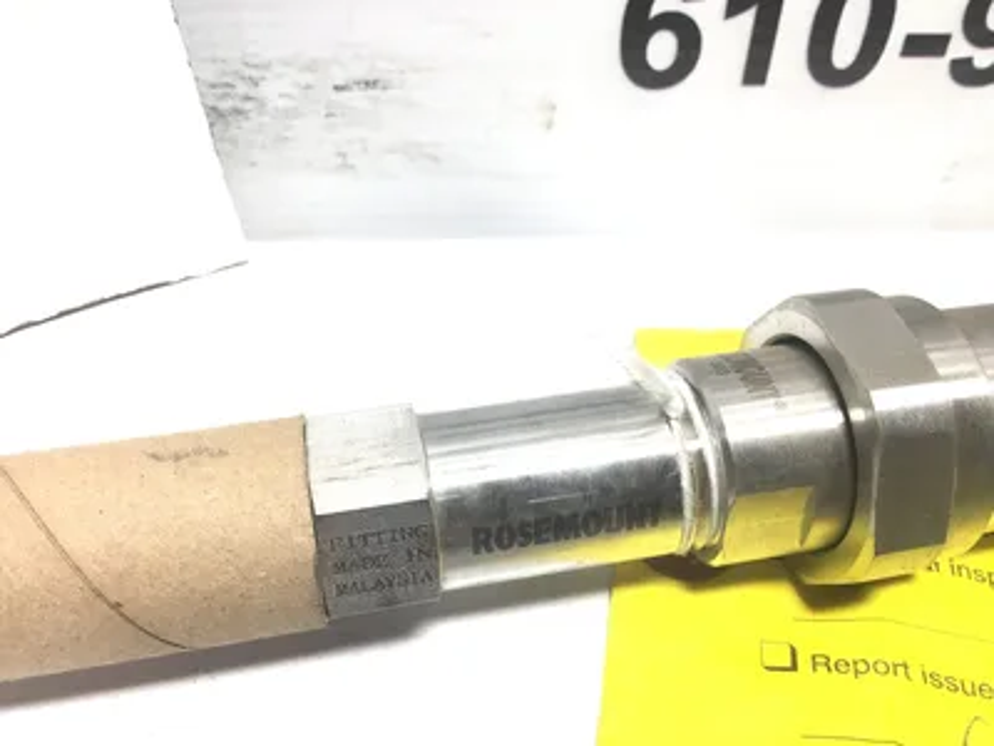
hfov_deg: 58.4
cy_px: 373
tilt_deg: -47.6
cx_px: 497
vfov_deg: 45.4
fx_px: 890
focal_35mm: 31
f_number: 2.4
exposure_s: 1/60
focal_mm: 3.3
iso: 25
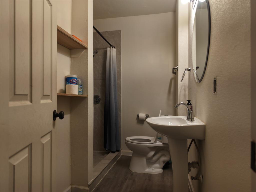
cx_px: 128
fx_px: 177
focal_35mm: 24
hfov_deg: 71.6
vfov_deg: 56.8
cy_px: 96
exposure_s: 1/80
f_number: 1.8
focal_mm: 8.67
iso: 100
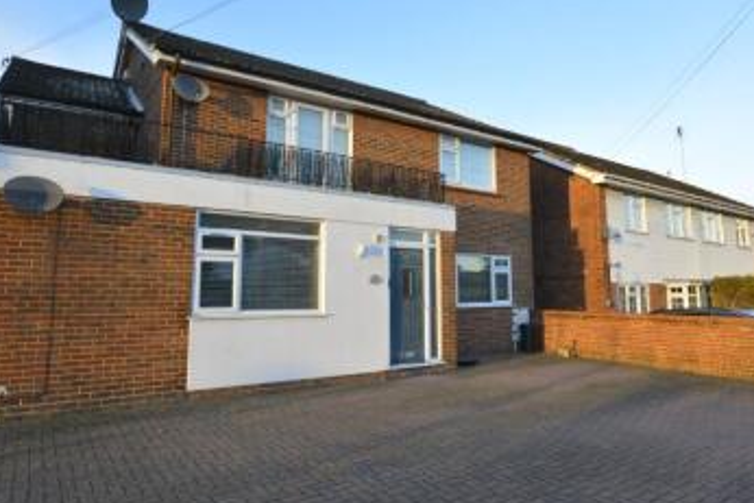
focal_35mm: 23
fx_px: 475
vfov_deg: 55.8
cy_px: 234
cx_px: 366
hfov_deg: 76.8
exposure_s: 1/60
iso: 250
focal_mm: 11
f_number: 8
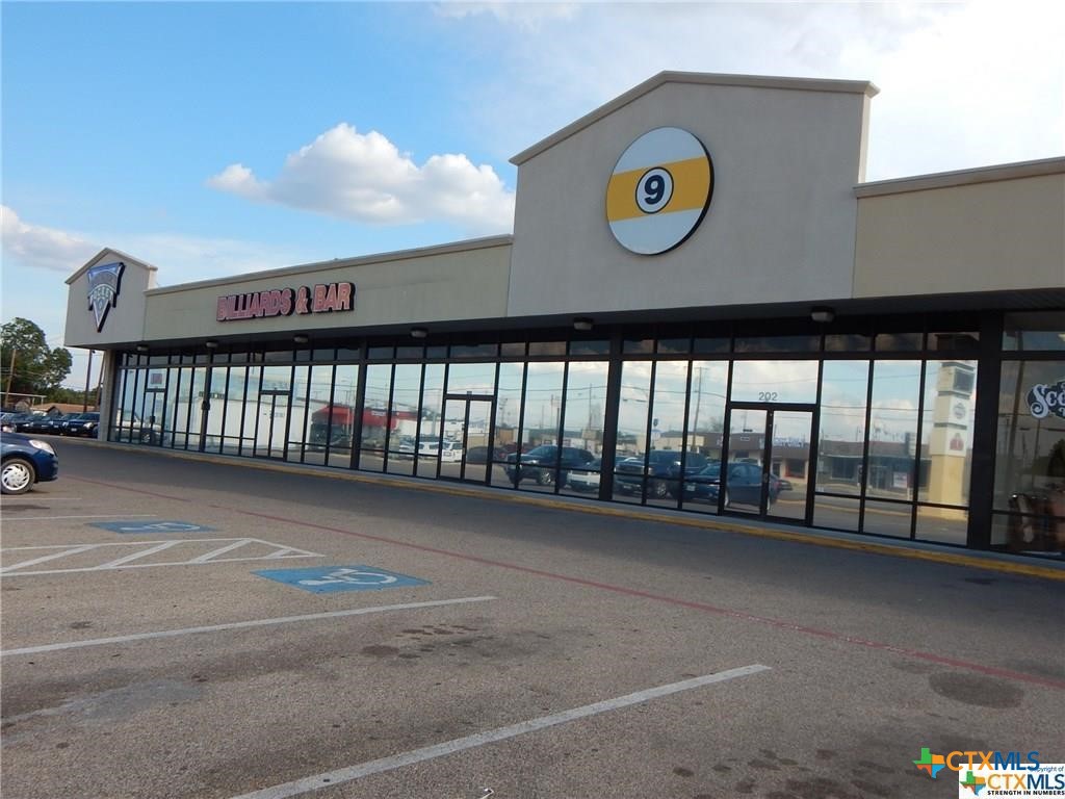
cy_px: 400
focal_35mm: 31
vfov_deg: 45.4
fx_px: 954
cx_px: 532
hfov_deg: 58.4
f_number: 3.2
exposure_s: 1/640
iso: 125
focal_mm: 5.6
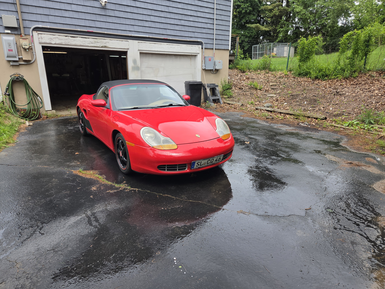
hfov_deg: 73.9
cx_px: 192
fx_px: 256
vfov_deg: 58.9
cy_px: 144
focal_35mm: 23
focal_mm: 5.4
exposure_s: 1/1542
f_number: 1.8
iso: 80
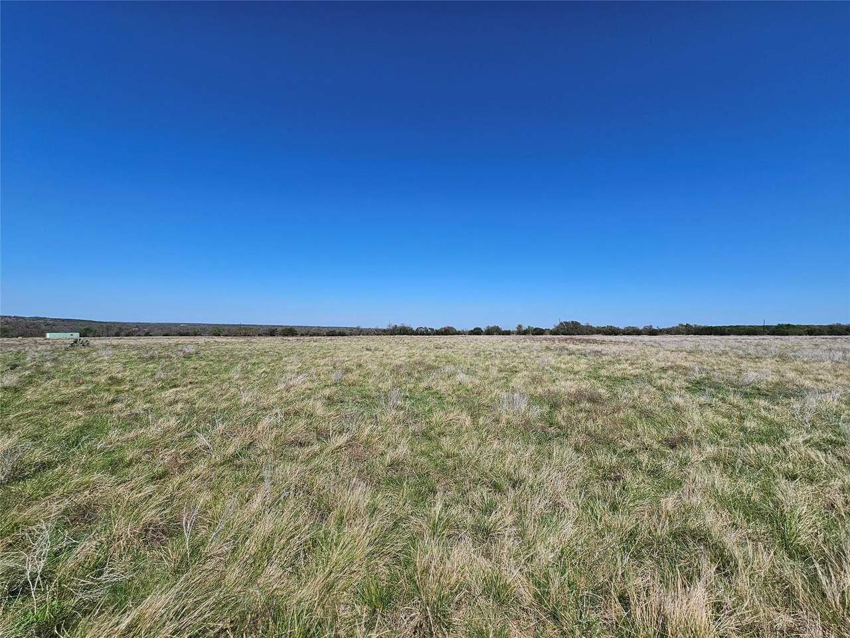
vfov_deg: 89.9
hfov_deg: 106.2
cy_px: 319
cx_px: 425
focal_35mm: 13
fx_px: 319
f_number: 2.2
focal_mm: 2.2
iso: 50
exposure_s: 1/3418
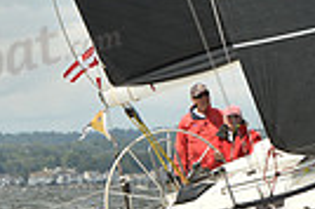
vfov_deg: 1.8
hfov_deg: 2.7
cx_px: 244
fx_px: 6624
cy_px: 161
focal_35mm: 758
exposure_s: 1/800
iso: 250
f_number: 9
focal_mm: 175
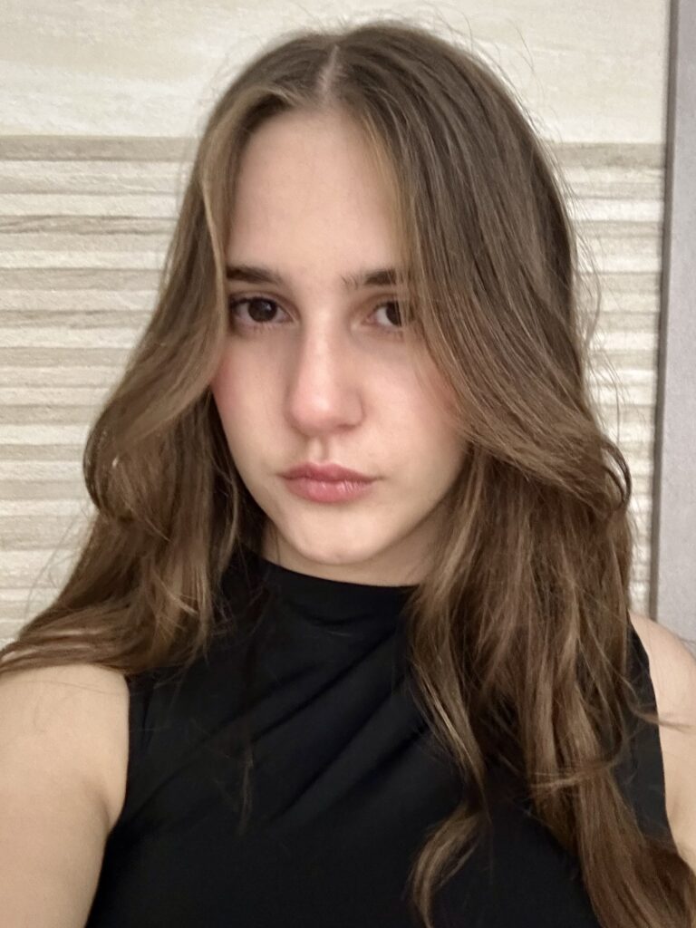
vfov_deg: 60.0
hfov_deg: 46.8
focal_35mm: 30
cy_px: 464
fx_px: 804
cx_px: 348
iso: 640
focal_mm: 2.69
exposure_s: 1/25
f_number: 1.9
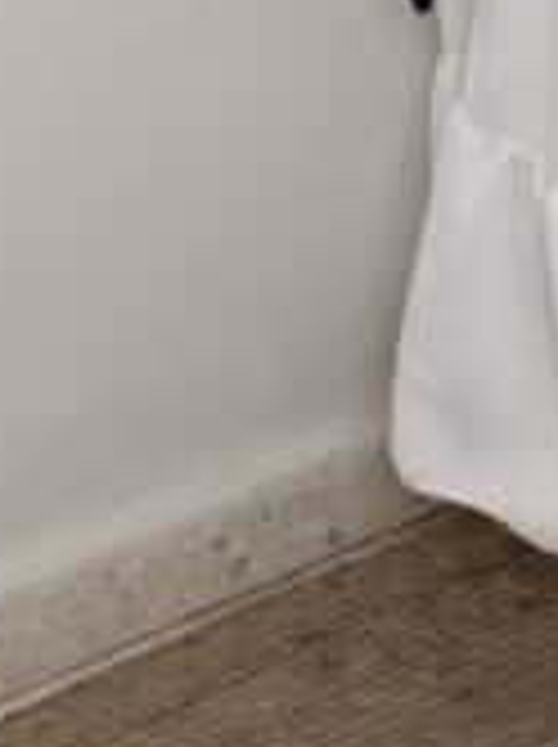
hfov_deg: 10.1
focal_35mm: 145
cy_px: -774
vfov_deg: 12.0
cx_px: 634
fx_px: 3125
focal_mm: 2.71
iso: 80
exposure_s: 1/60
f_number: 1.9
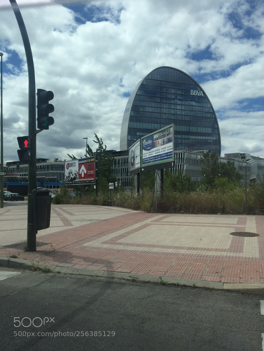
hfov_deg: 48.2
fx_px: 295
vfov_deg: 61.7
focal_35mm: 29
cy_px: 176
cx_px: 132
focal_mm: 4.15
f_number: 2.2
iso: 32
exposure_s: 1/3300
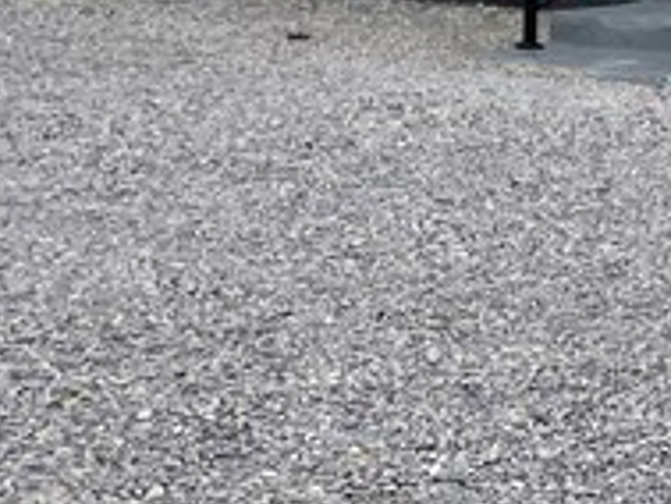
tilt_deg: -1.7
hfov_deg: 12.1
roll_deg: -0.6
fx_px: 2735
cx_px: 1438
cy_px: -163
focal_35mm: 141
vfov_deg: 10.3
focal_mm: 4.2
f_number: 1.6
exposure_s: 1/2882
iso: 32
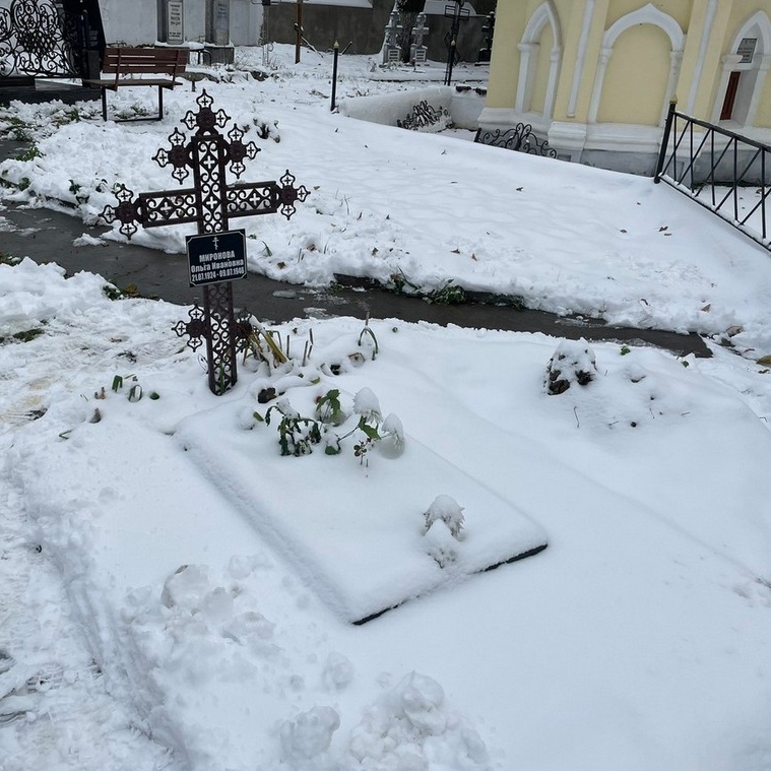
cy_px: 388
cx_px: 329
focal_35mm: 31
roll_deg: -2.6
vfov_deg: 52.5
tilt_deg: -22.4
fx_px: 781
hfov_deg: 52.3
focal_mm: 4.2
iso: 32
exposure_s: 1/315
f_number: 1.6
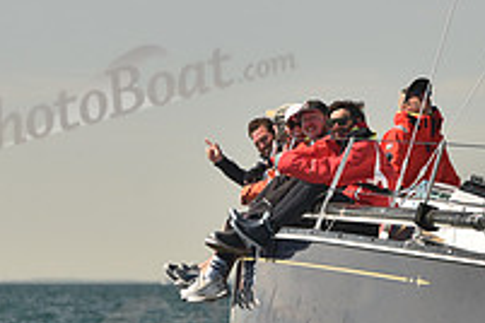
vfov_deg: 2.9
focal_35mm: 477
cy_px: 187
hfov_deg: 4.3
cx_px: 422
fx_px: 6426
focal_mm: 165
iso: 250
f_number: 5
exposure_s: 1/640
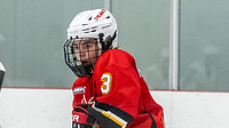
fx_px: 2869
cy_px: 264
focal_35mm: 473
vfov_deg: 2.5
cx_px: -102
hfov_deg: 4.5
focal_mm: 78
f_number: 2.8
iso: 3200
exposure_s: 1/800
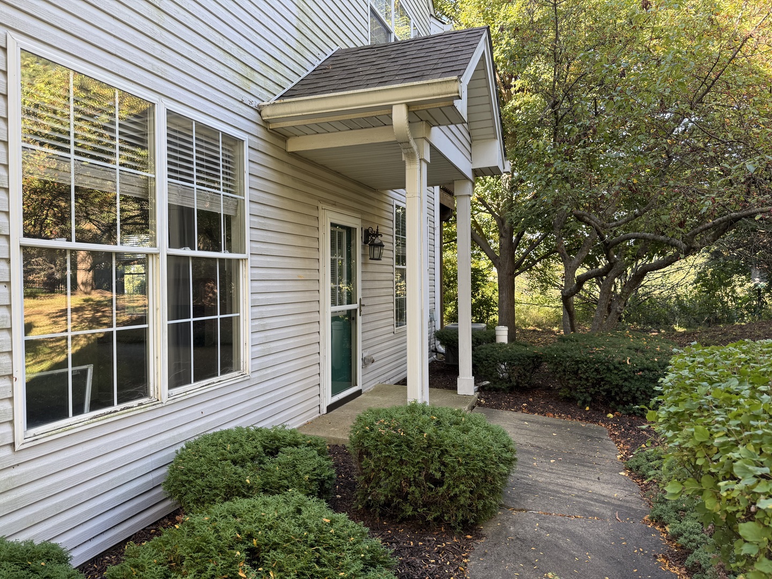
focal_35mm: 24
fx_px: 535
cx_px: 386
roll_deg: +1.3
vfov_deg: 56.8
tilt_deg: -1.0
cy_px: 290
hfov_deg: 71.6
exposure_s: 1/121
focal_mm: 6.76
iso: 64
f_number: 1.78
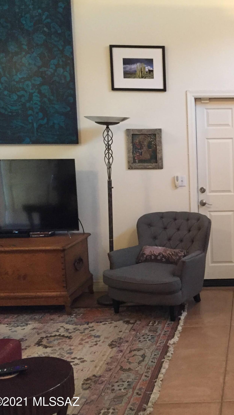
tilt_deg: -7.7
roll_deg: -0.7
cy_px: 209
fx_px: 474
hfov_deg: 25.1
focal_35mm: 43
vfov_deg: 47.4
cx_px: 276
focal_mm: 4.15
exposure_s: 1/17
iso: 250
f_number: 2.2
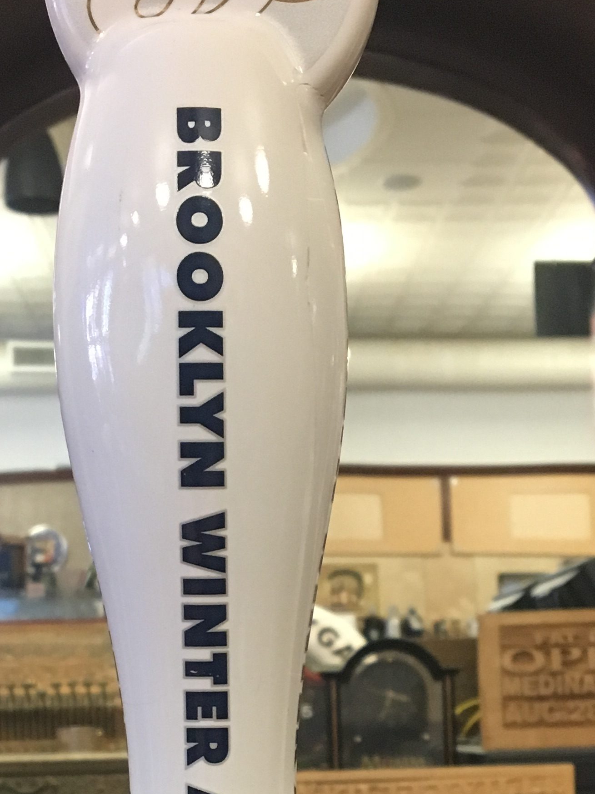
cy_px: 688
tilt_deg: +0.6
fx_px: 1535
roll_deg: +0.9
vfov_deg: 28.1
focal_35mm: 67
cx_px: 251
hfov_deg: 21.9
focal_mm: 4.15
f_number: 2.2
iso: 160
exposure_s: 1/30
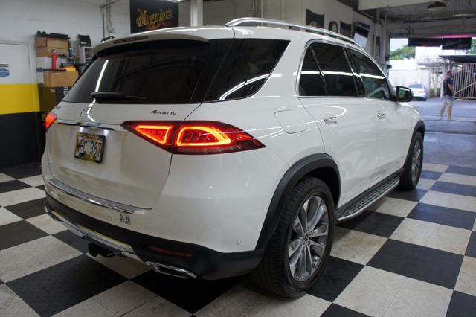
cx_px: 238
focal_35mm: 27
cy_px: 158
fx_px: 357
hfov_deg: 67.4
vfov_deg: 47.9
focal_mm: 18
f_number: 4
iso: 200
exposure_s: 1/40
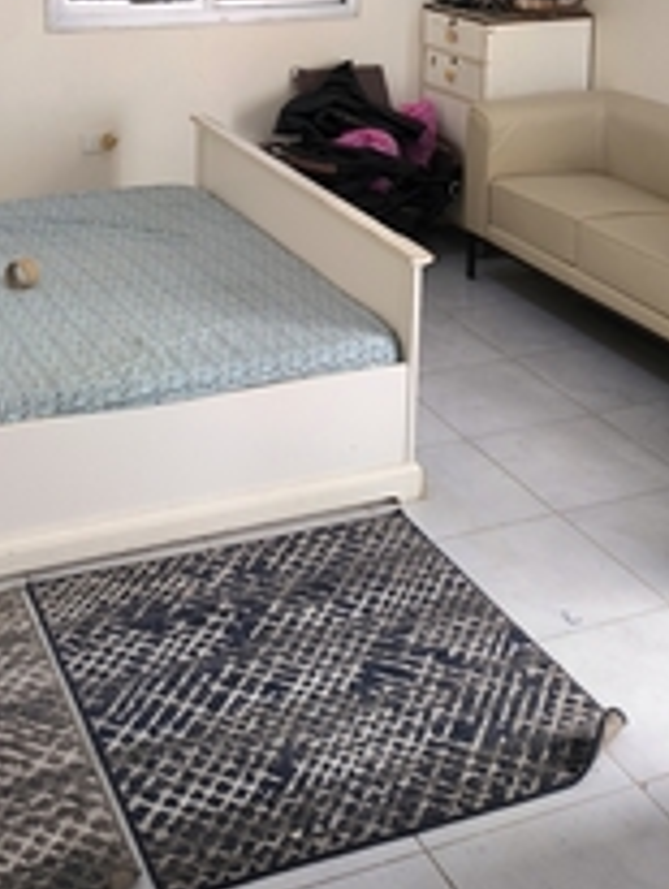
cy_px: 37
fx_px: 1311
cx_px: 244
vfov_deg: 34.6
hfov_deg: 28.5
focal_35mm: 51
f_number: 1.65
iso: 800
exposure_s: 1/60
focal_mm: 6.14
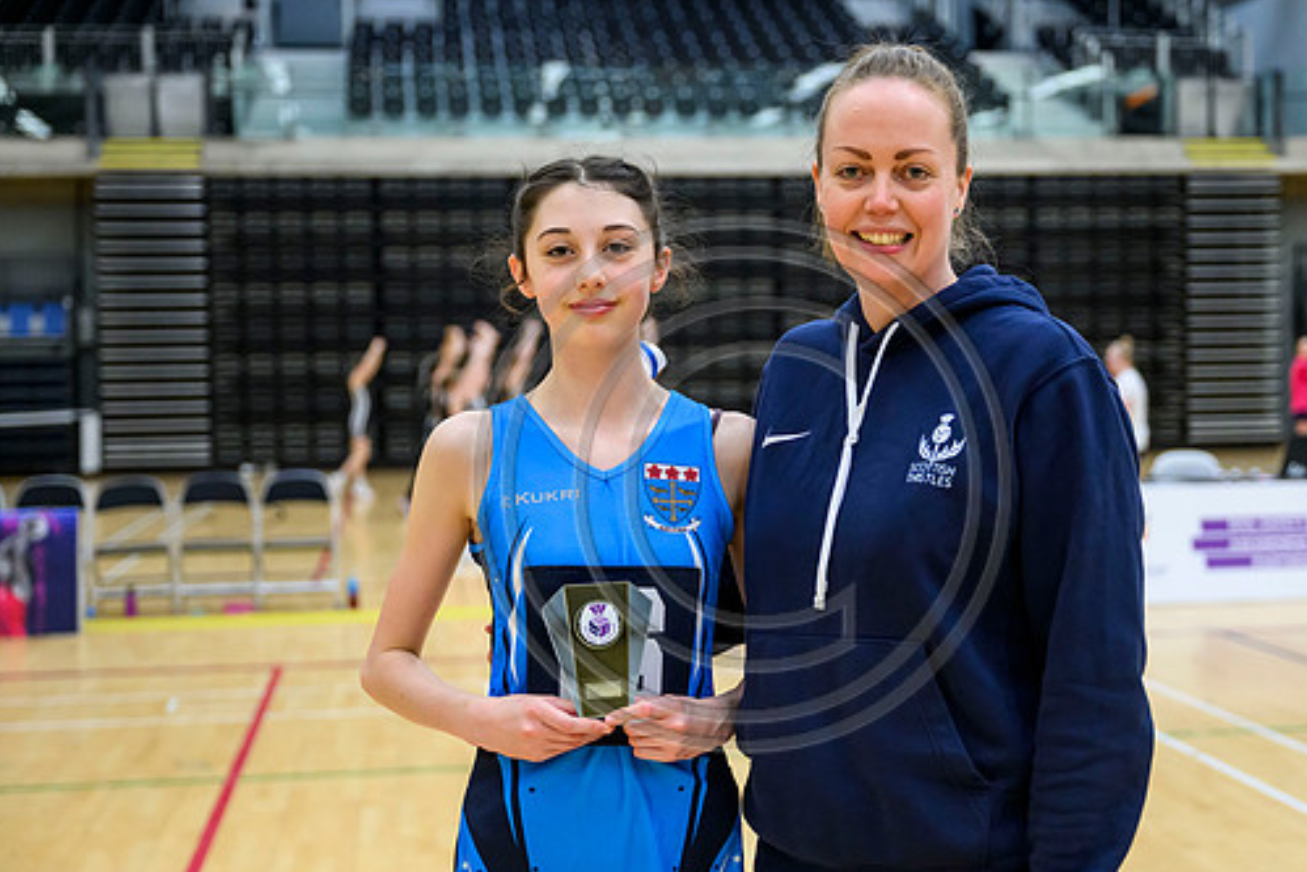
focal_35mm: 57
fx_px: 2070
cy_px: 481
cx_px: 741
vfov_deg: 23.8
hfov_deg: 35.0
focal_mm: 49
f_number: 2.8
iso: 5000
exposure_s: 1/800
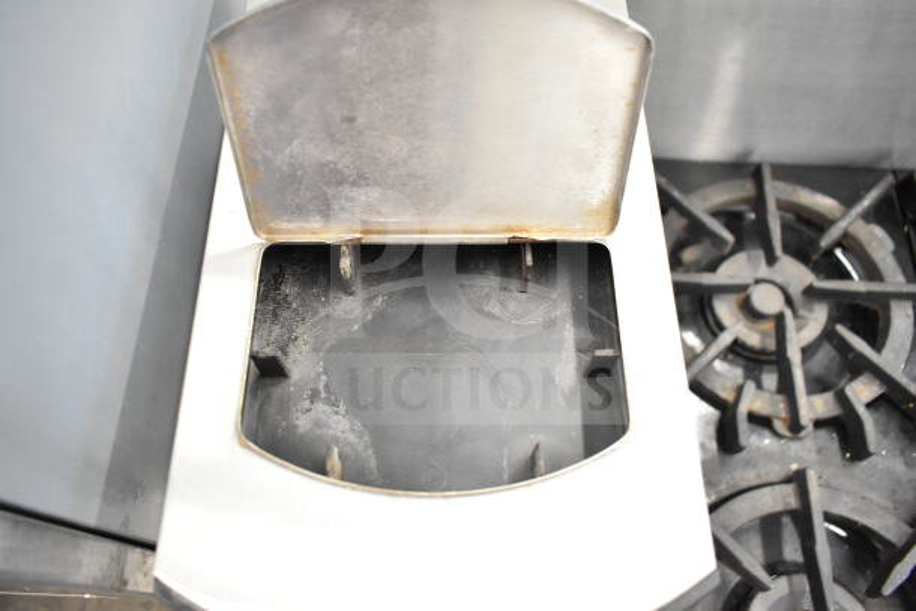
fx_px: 687
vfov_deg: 48.0
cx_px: 458
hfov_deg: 67.4
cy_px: 306
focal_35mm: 27
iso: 1600
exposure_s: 1/40
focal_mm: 18
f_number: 3.5
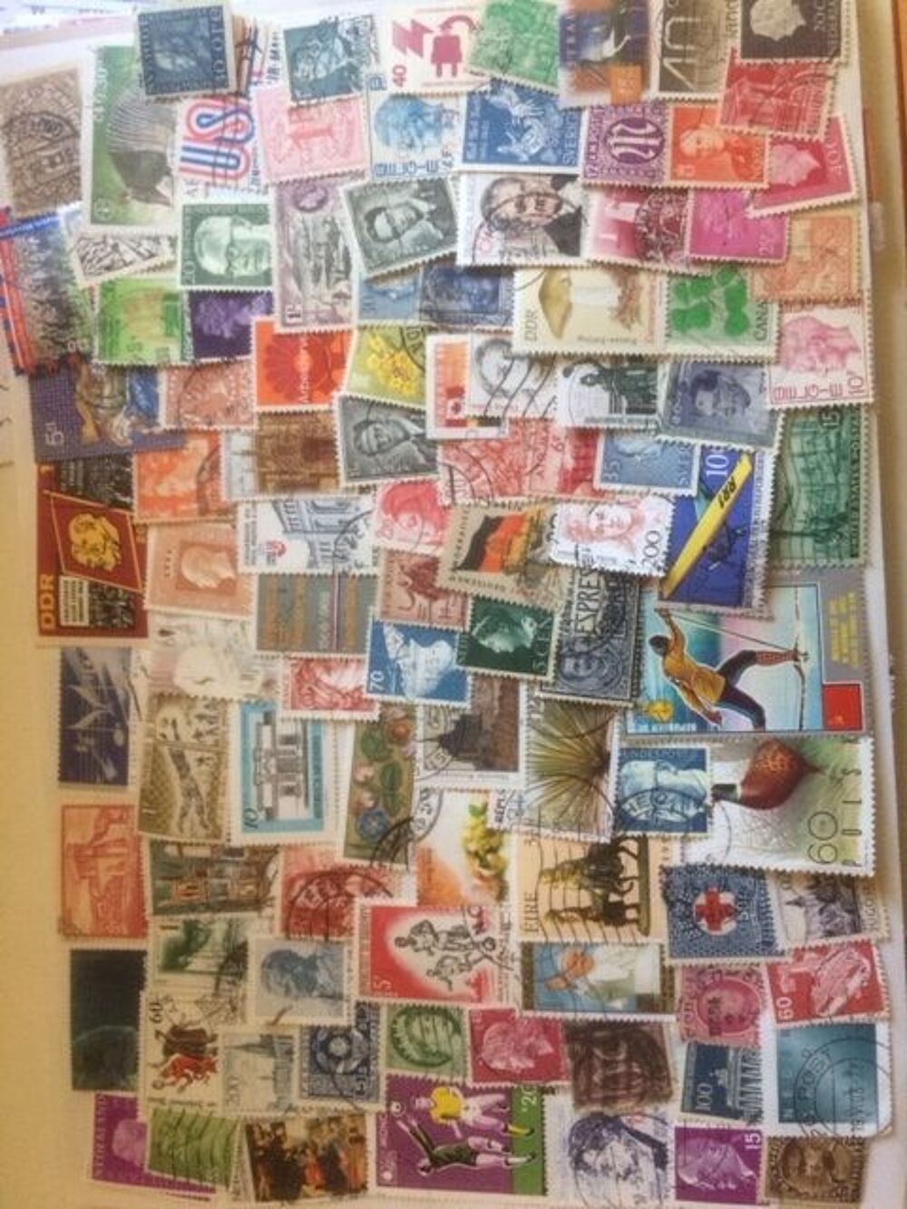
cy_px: 604
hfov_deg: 48.2
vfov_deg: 61.7
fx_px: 1013
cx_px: 454
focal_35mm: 29
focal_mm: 4.15
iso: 250
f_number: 2.2
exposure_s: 1/33
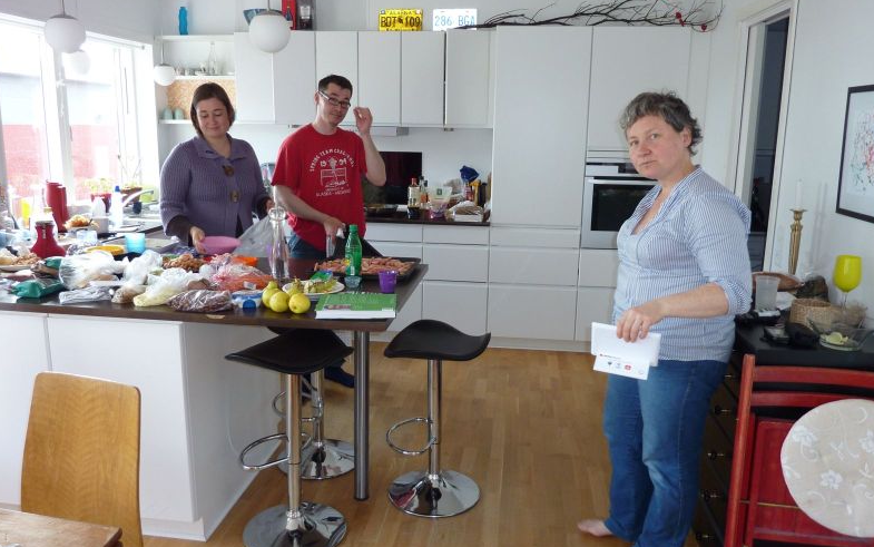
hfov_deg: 68.4
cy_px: 271
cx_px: 439
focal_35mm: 27
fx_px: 643
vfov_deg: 46.0
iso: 100
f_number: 3.3
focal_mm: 4.1
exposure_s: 1/30
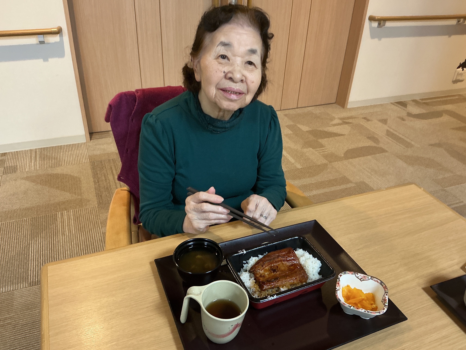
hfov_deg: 61.7
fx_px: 390
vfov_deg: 48.2
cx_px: 233
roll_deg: -2.7
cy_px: 175
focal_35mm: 29
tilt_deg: -34.9
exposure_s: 1/60
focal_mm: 3
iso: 125
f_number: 1.8
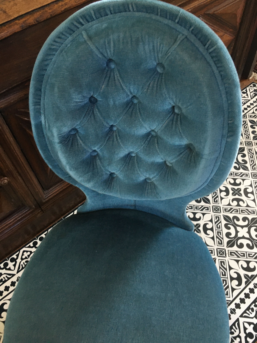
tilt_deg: -56.7
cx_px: 128
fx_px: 287
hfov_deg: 48.2
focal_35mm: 29
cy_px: 172
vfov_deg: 61.7
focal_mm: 4.15
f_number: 2.2
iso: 200
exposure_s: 1/17
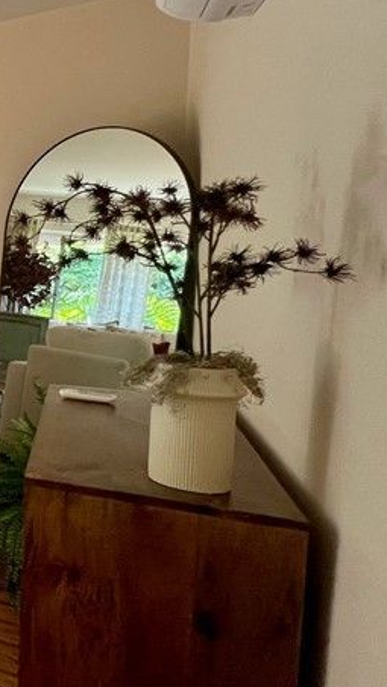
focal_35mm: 32
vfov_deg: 60.9
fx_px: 583
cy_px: 309
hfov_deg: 20.0
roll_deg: +1.6
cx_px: -370
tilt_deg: -6.5
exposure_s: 1/120
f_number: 1.8
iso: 250
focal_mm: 1.57
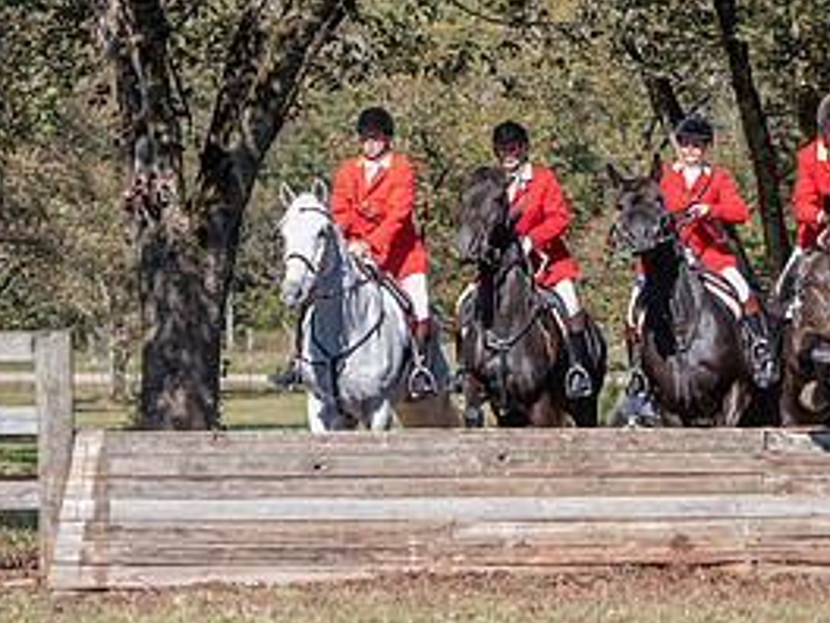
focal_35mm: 241
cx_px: 767
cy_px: 177
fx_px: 5779
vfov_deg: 6.2
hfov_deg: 8.2
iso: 280
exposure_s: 1/400
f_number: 4
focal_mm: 98
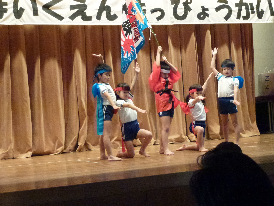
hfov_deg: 25.7
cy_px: 103
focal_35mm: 76
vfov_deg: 19.4
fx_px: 602
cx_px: 137
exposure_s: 1/30
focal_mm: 13.6
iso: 800
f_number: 4.7
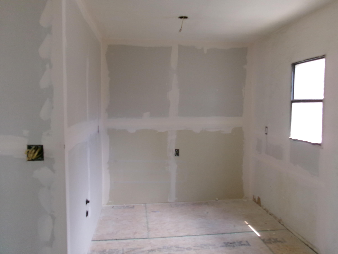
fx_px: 273
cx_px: 169
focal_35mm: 28
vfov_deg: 49.7
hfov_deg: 63.4
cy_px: 127
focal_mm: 5.1
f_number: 3.9
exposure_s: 1/60
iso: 283
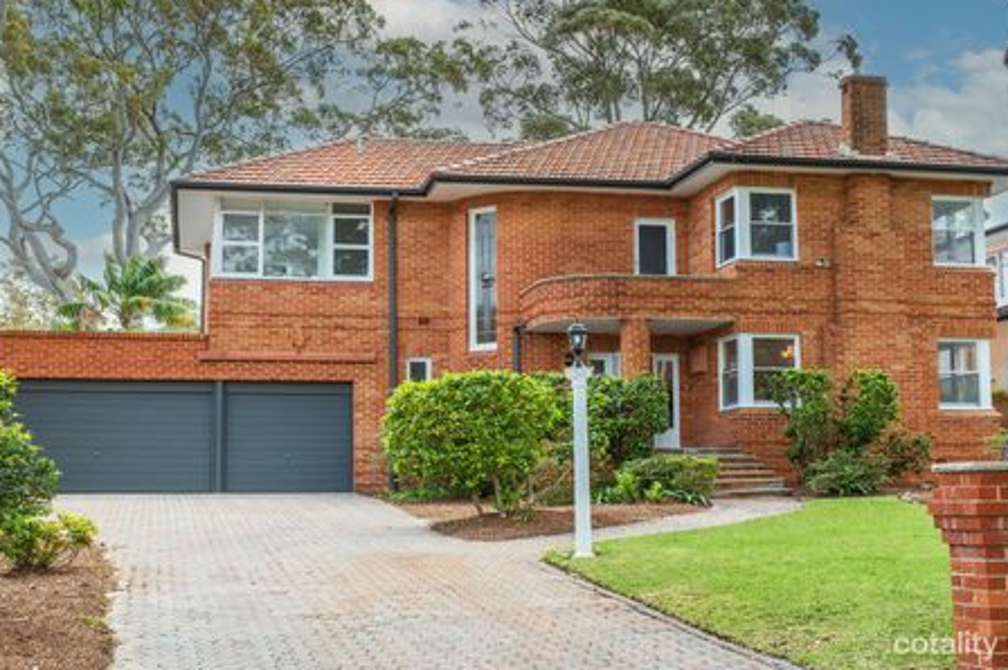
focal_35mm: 42
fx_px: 1175
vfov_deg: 31.8
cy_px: 338
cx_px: 506
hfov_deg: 46.4
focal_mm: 26.6
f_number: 9
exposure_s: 1/125
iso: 640
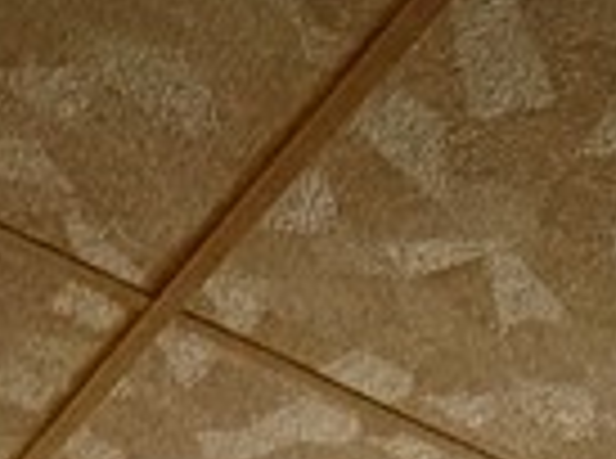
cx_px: 706
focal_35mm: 105
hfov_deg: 18.0
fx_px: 1864
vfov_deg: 8.8
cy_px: 1678
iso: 1000
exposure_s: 1/60
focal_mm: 2.22
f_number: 2.2
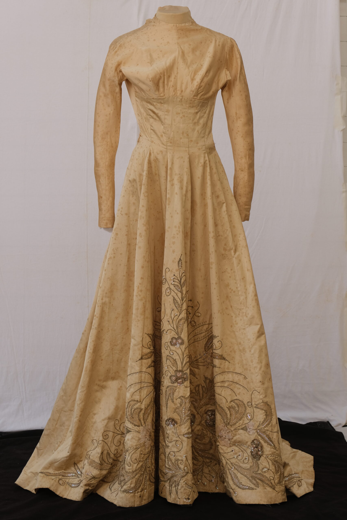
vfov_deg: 24.5
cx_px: 174
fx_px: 1200
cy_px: 260
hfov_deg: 16.5
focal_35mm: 83
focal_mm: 55
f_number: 8
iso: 250
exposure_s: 1/100
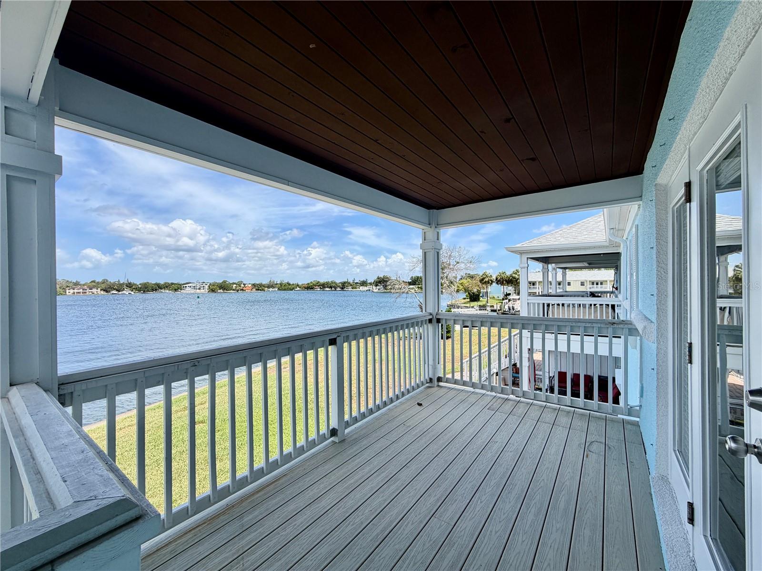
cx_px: 381
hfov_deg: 102.1
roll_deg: +0.7
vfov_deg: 85.7
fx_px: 308
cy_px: 286
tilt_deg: -0.5
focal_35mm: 14
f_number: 2.2
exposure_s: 1/770
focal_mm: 2.22
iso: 32
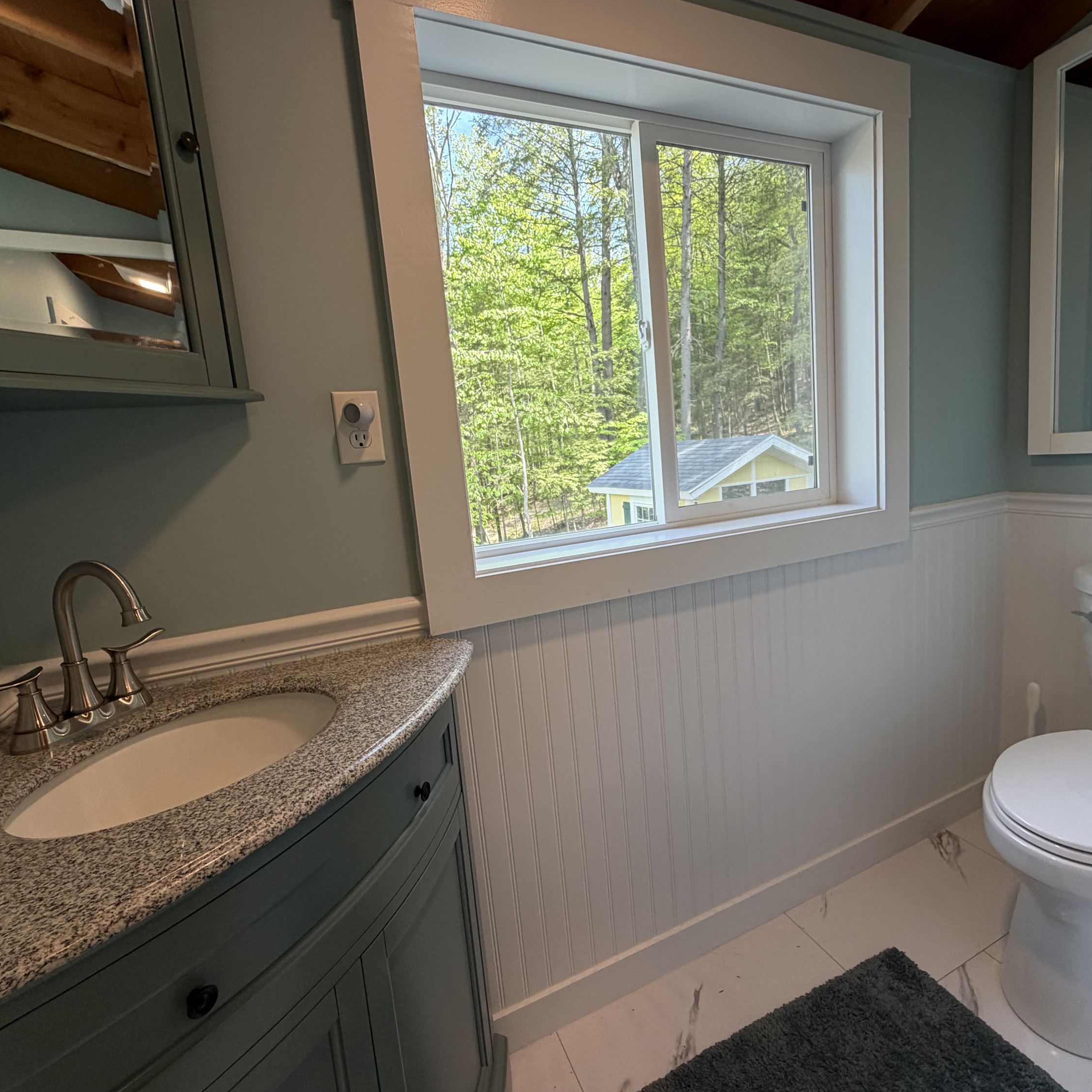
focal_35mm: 17
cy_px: 534
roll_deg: +5.3
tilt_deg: -9.5
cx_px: 596
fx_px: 607
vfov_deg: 84.0
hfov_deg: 83.8
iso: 160
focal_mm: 2.22
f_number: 2.2
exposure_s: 1/121
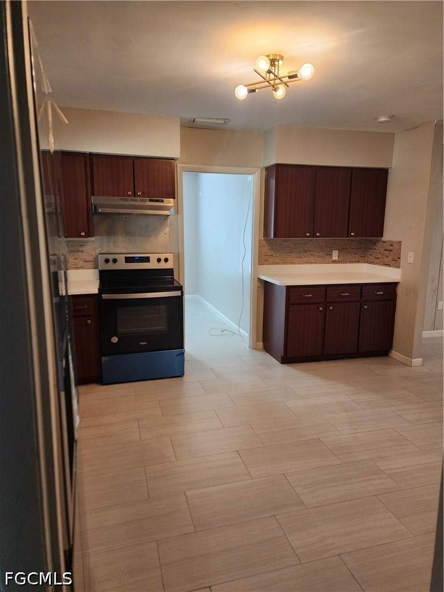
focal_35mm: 23
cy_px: 296
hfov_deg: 58.9
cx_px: 222
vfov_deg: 73.9
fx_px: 393
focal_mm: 6.4
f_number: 1.8
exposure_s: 1/120
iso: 250
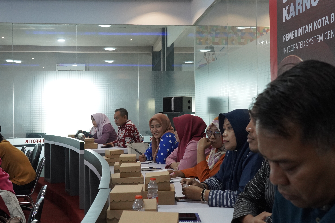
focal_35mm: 42
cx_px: 168
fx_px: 390
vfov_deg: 31.8
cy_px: 112
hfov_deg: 46.4
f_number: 6.3
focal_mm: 28
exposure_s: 1/100
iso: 5000
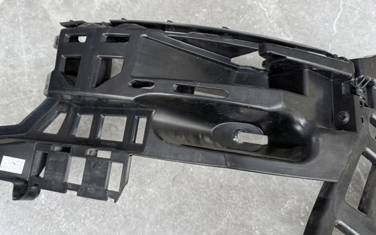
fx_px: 297
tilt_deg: -71.1
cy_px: 106
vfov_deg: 43.1
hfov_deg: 64.4
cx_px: 166
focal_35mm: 29
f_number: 1.78
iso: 200
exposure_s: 1/98
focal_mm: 6.76
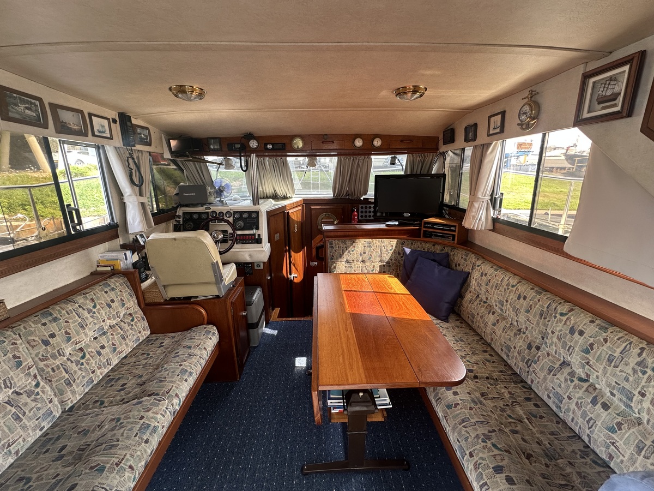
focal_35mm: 14
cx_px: 327
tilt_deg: -13.8
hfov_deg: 102.1
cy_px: 246
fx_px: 265
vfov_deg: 85.7
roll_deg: -0.9
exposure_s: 1/99
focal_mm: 2.22
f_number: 2.2
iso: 100
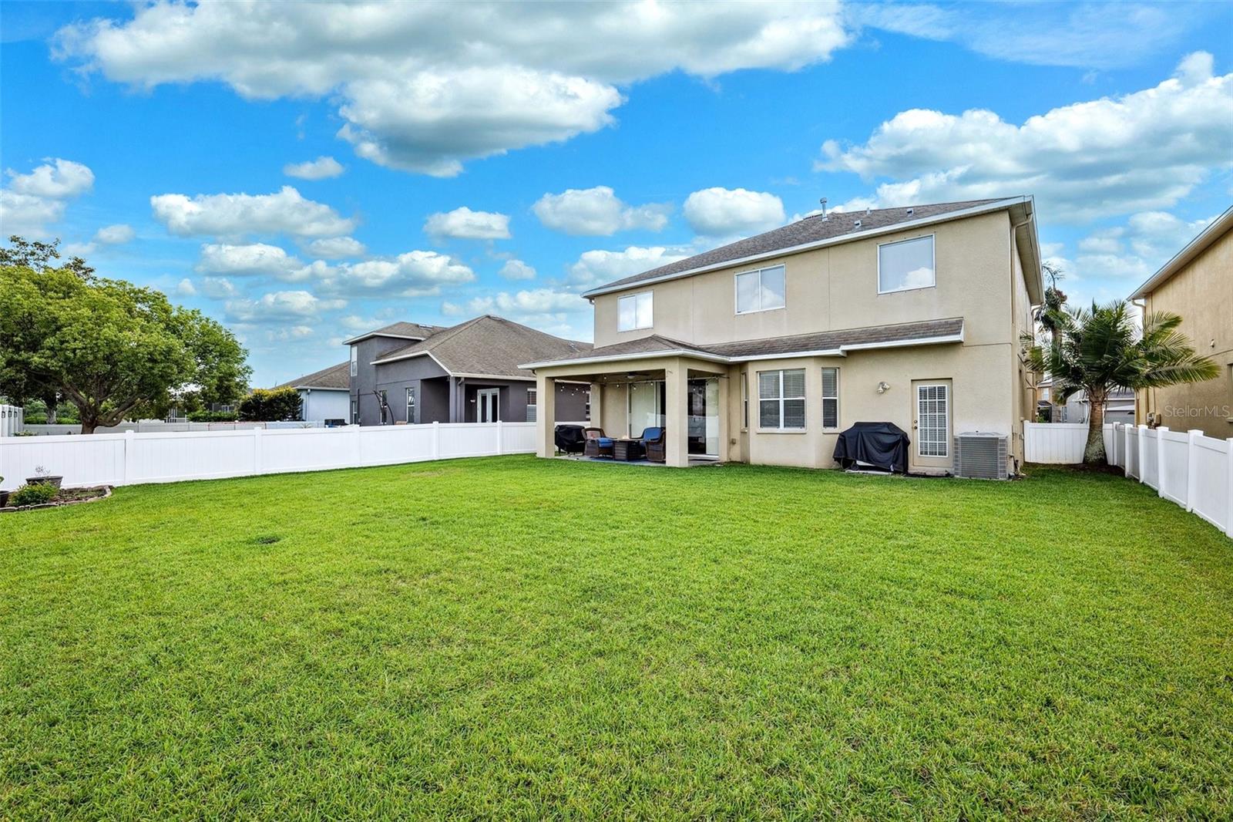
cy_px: 411
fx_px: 479
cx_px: 616
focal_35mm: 14
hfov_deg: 104.3
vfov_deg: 81.2
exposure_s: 1/400
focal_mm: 14
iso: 400
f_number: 8
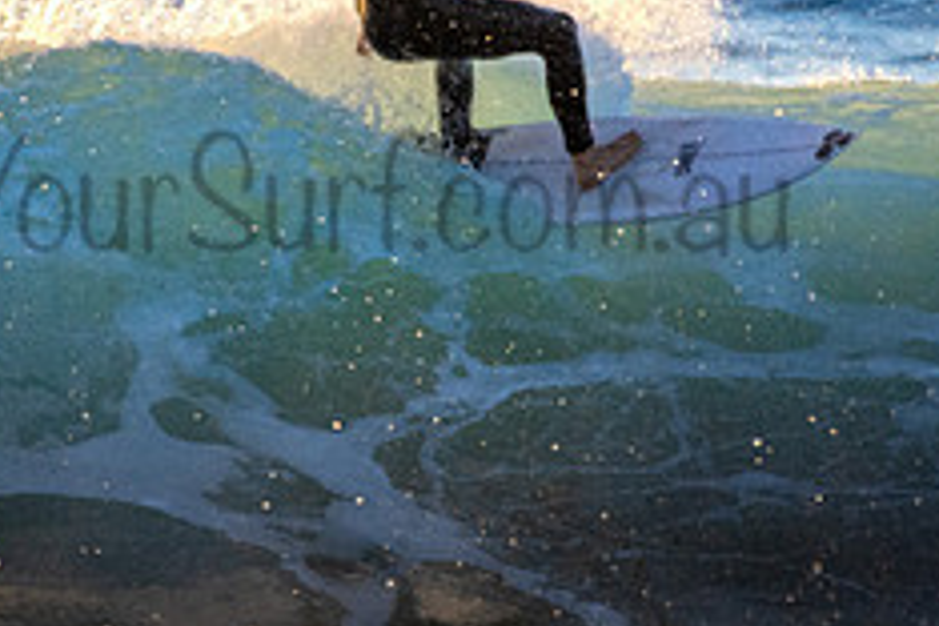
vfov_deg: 0.7
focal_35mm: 1858
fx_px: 48459
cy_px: 159
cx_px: 365
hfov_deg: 1.1
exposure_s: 1/2000
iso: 1000
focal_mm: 500
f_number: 5.6
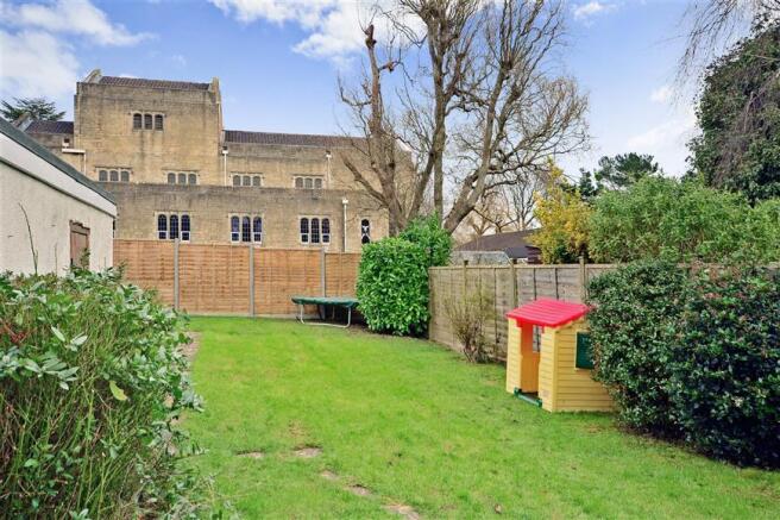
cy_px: 260
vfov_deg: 43.6
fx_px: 650
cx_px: 390
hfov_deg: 61.9
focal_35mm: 30
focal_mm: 20
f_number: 7.1
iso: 400
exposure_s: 1/80
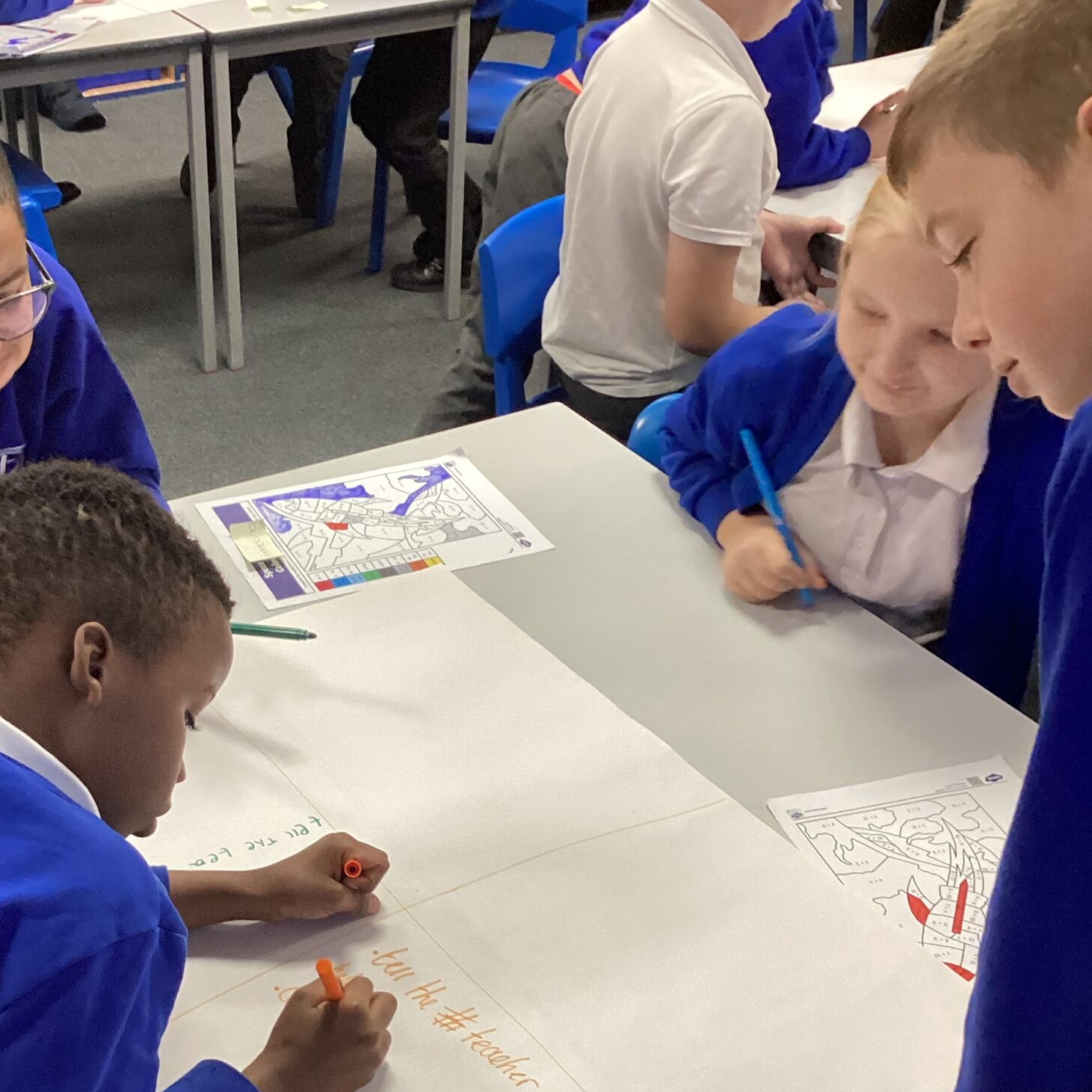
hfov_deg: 35.1
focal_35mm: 48
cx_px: 383
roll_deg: +0.1
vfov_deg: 34.9
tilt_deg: -37.2
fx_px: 1713
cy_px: 756
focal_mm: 3.3
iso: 200
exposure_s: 1/50
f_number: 2.4
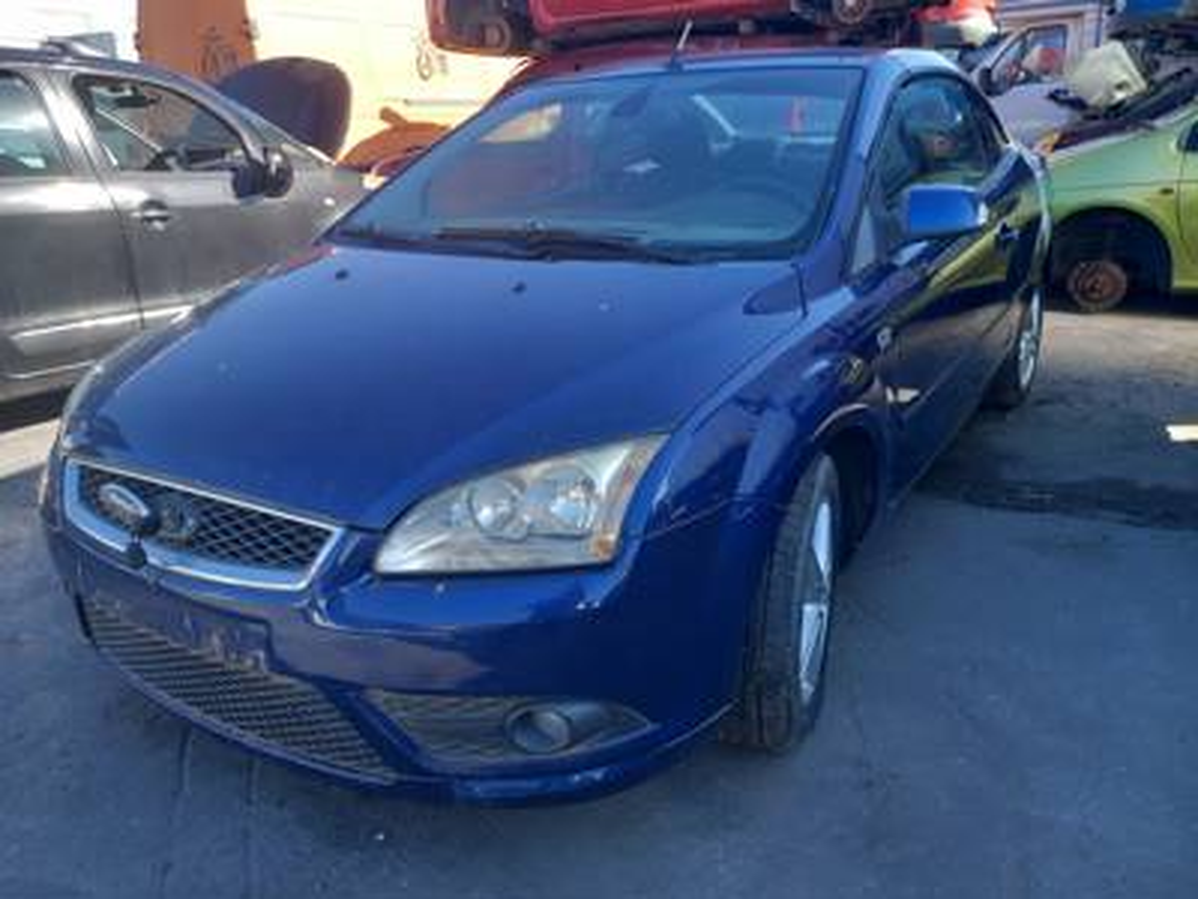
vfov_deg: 51.4
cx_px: 599
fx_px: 934
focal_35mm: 27
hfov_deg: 65.3
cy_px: 450
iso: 32
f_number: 1.8
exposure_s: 1/100
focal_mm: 4
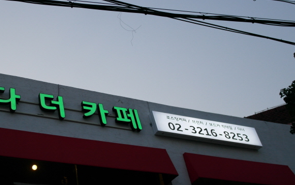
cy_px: 105
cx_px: 87
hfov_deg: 37.6
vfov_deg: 24.4
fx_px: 426
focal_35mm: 53
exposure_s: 1/180
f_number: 3.5
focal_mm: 22
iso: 200
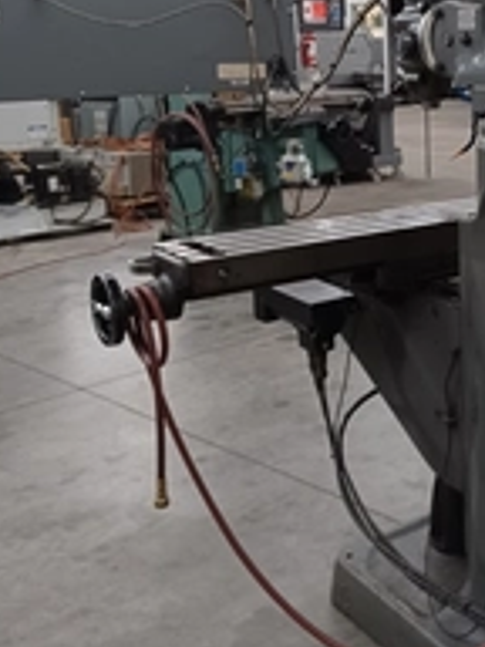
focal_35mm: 52
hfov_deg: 26.6
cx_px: 482
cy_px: 206
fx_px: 971
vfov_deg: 36.4
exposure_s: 1/30
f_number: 1.8
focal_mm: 4.6
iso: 400
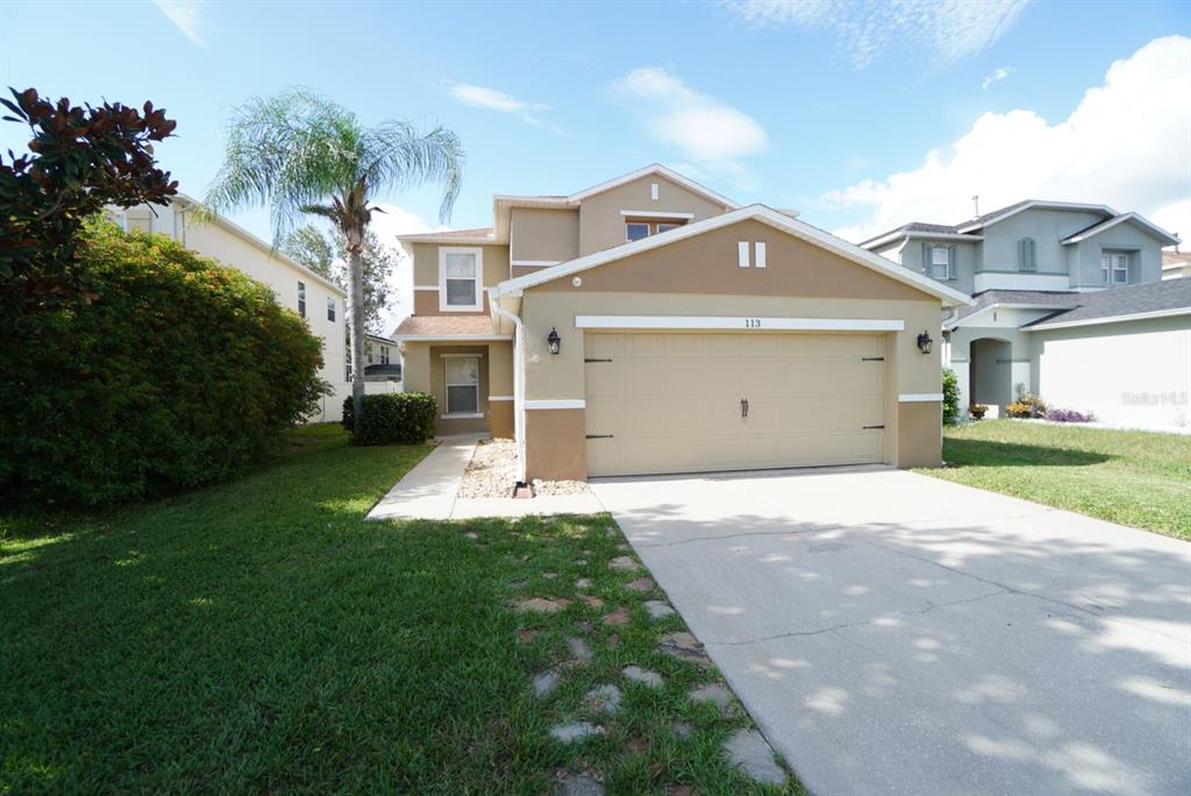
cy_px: 398
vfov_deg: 77.4
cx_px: 596
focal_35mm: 15
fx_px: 497
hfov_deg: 100.4
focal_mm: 10
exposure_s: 1/160
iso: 100
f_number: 6.3
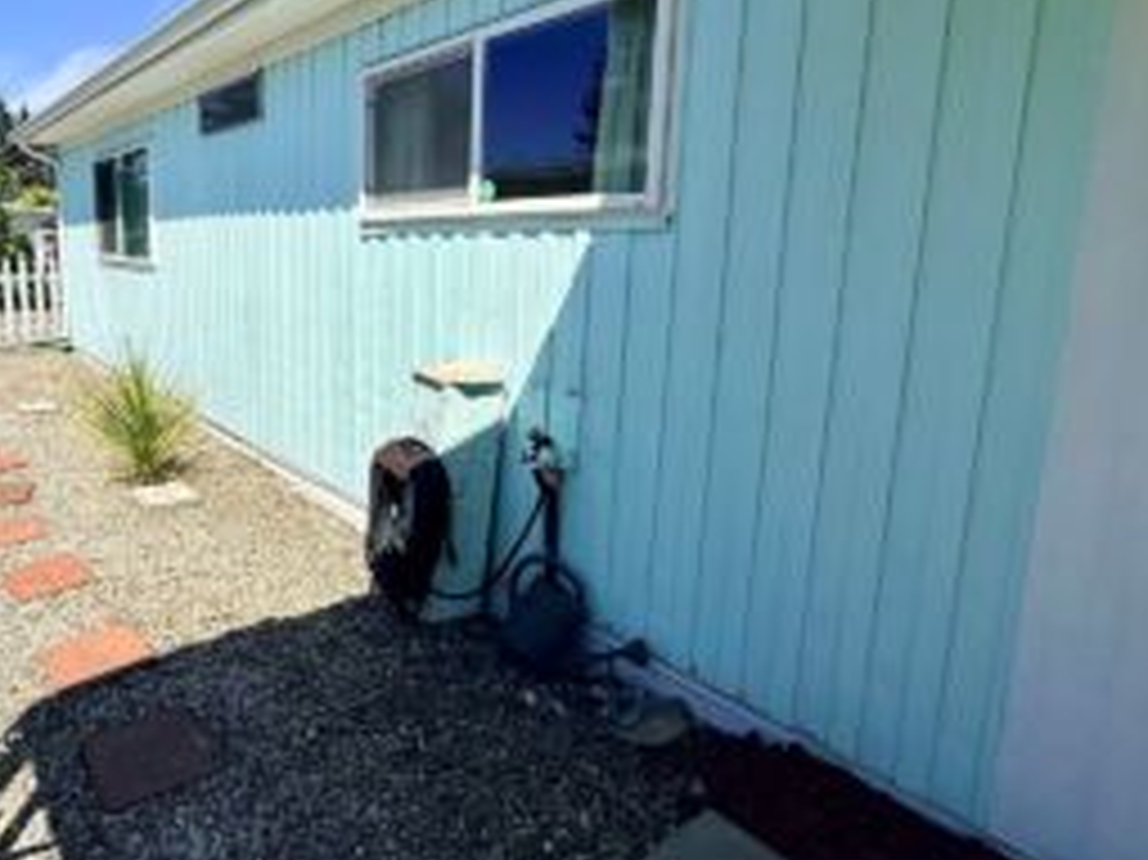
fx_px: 729
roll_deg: +0.1
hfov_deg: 73.4
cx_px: 356
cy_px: 351
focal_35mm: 22
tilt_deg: -8.6
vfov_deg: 60.6
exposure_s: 1/3891
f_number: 2.2
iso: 50
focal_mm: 2.22
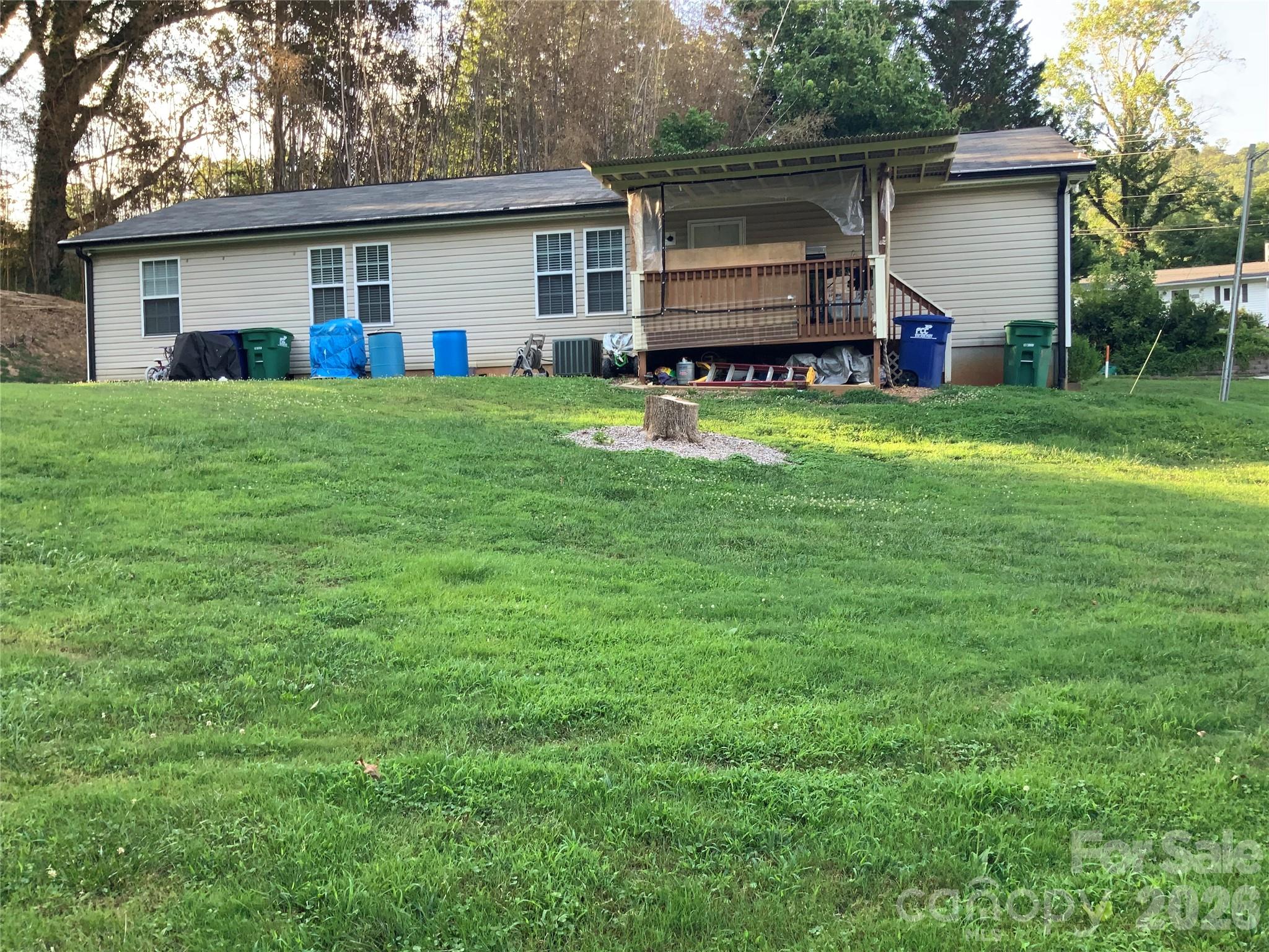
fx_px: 1063
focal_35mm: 29
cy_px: 476
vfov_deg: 48.2
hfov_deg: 61.7
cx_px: 634
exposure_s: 1/120
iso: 32
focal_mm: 3
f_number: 1.8
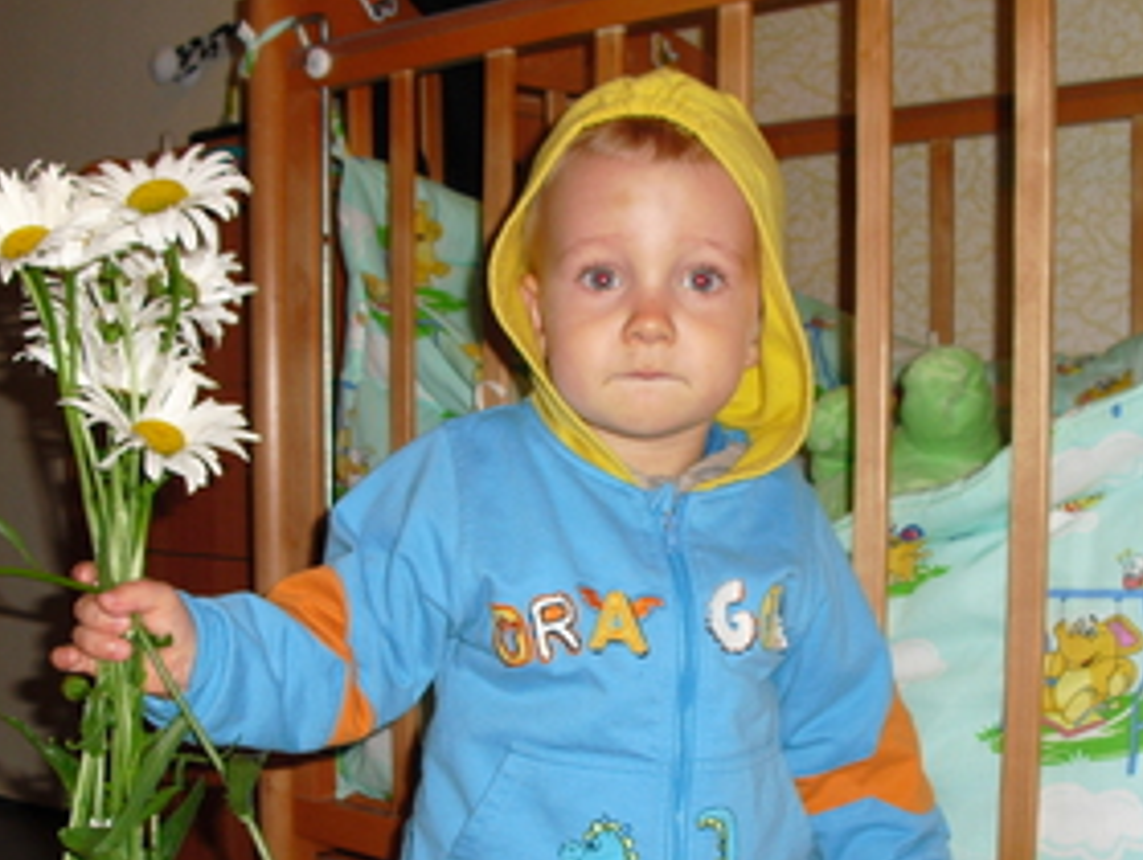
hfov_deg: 33.2
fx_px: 1918
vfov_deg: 25.1
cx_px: 528
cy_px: 602
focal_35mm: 58
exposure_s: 1/60
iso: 100
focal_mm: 6.3
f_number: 3.1
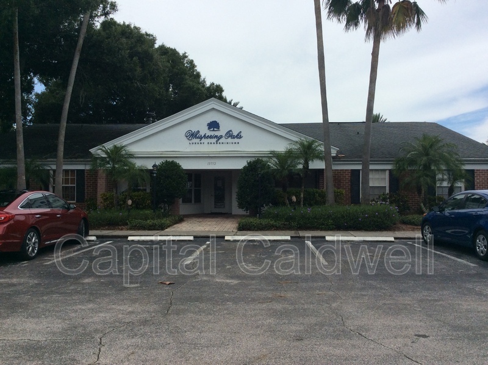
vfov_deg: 44.1
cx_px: 244
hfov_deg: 56.9
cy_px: 182
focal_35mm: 32
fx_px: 451
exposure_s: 1/2045
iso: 32
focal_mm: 3.3
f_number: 2.4
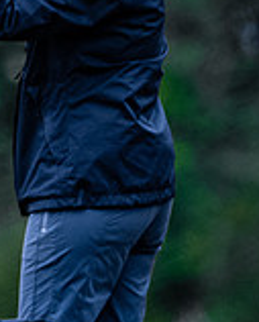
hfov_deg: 0.7
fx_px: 20054
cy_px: 96
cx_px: -391
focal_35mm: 2099
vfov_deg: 0.9
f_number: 6
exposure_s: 1/2000
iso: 1000
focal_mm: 440
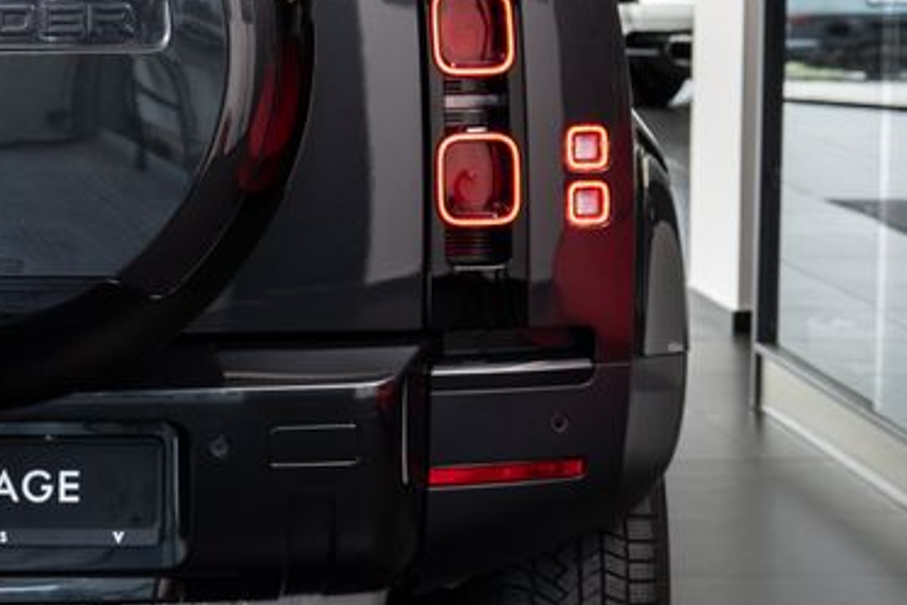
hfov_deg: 13.5
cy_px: 127
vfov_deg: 9.2
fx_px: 3754
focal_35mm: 149
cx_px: -58
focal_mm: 49
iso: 400
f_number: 5.2
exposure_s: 1/60
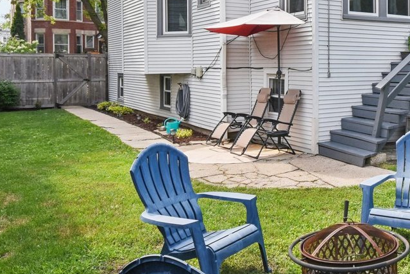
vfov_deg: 33.0
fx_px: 433
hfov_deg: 46.0
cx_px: 366
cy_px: 21
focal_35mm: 38
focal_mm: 10
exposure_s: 1/500
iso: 400
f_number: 8
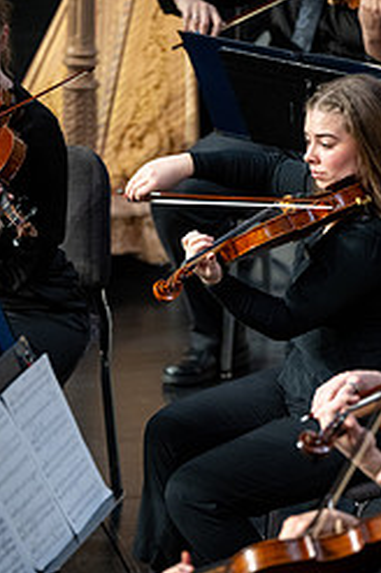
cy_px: 353
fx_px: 5810
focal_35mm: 365
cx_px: 286
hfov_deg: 3.8
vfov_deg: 5.7
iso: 1000
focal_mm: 200
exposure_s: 1/400
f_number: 2.8
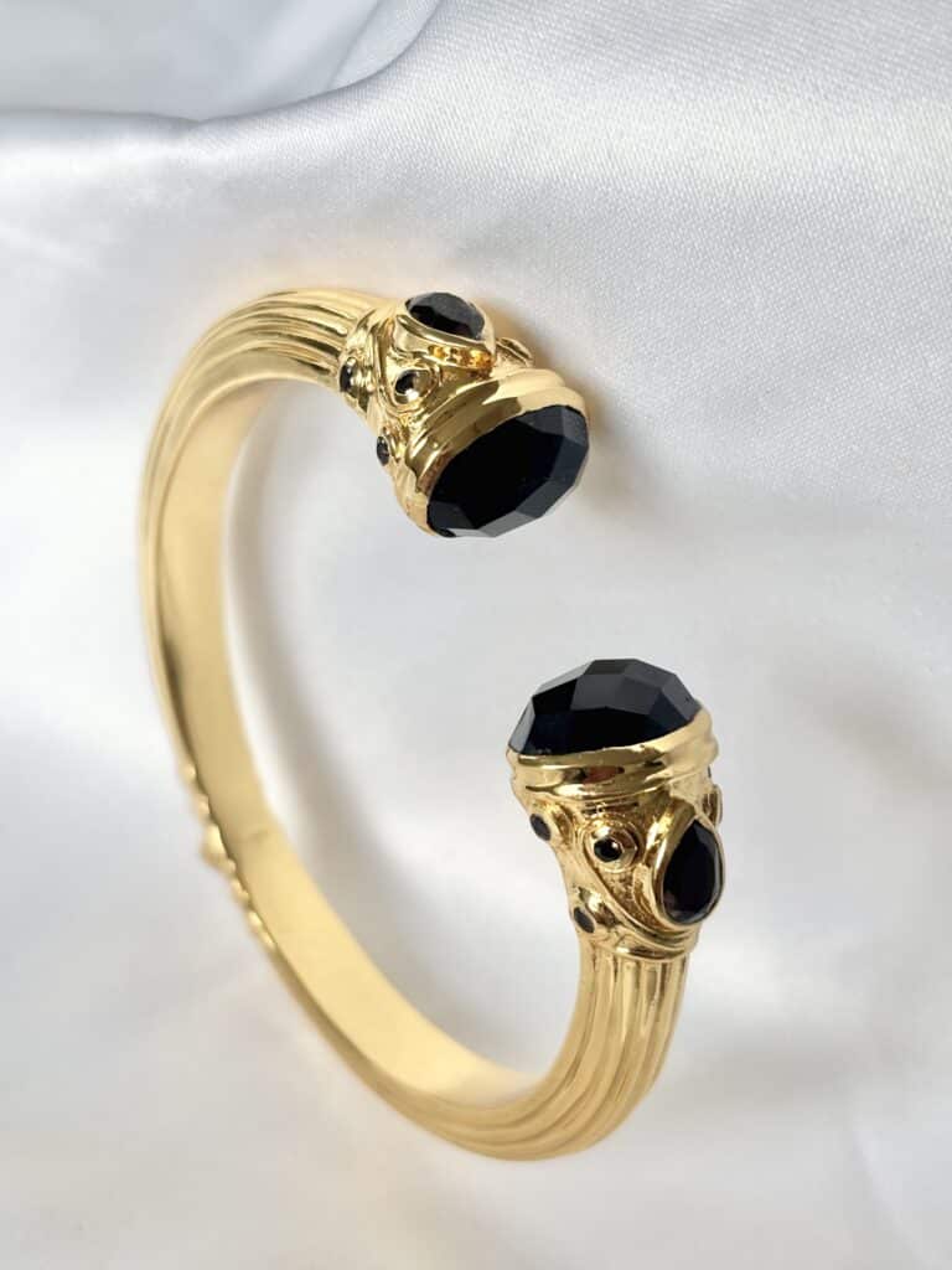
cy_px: 635
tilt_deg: -46.9
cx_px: 476
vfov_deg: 36.8
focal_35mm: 52
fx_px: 1907
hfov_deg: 28.0
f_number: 1.6
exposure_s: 1/158
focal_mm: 5.96
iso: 32
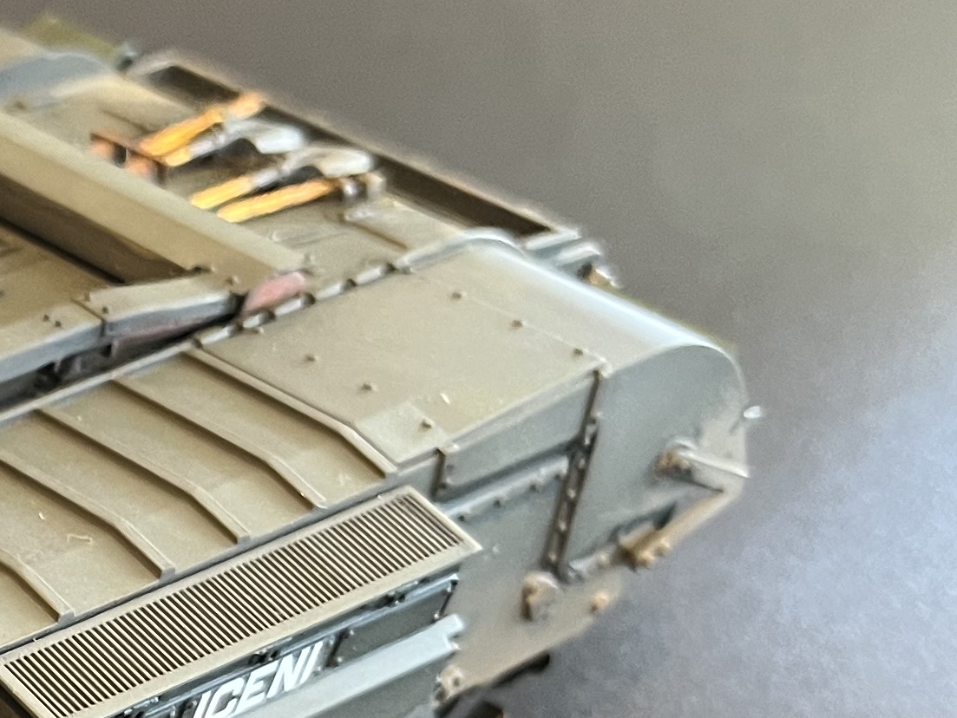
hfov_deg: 17.7
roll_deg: -0.6
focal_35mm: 95
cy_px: 644
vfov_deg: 15.4
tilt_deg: -35.0
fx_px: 2627
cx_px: -611
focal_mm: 5.1
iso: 400
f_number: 1.6
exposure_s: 1/50
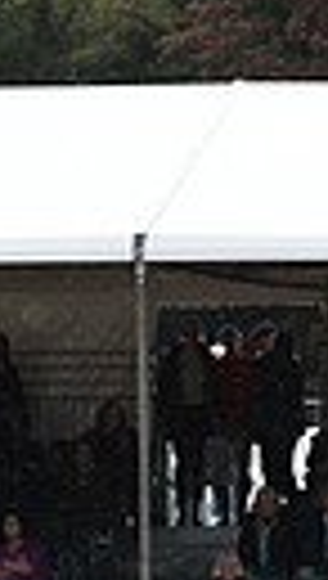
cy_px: 211
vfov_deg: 4.2
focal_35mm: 516
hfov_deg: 2.3
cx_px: 1290
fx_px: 7942
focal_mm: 110
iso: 320
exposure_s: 1/1250
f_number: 5
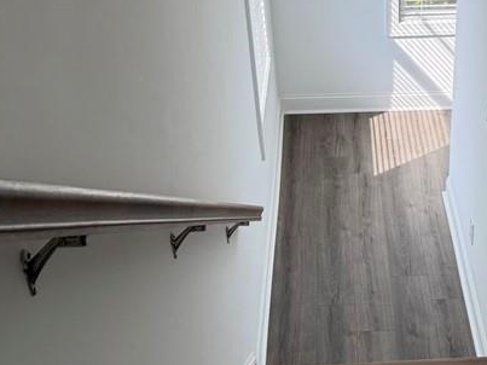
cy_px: 168
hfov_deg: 30.7
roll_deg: -0.3
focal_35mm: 61
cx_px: 411
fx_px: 858
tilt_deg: -32.2
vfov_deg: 24.0
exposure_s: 1/399
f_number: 1.78
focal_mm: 6.76
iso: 100
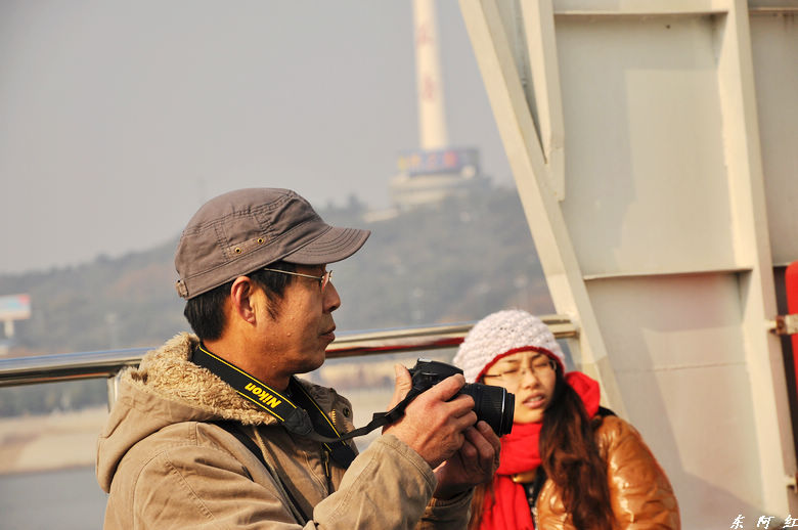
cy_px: 265
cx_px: 399
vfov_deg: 8.7
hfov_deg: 13.1
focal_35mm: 158
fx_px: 3487
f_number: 8
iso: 200
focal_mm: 105
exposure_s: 1/1000
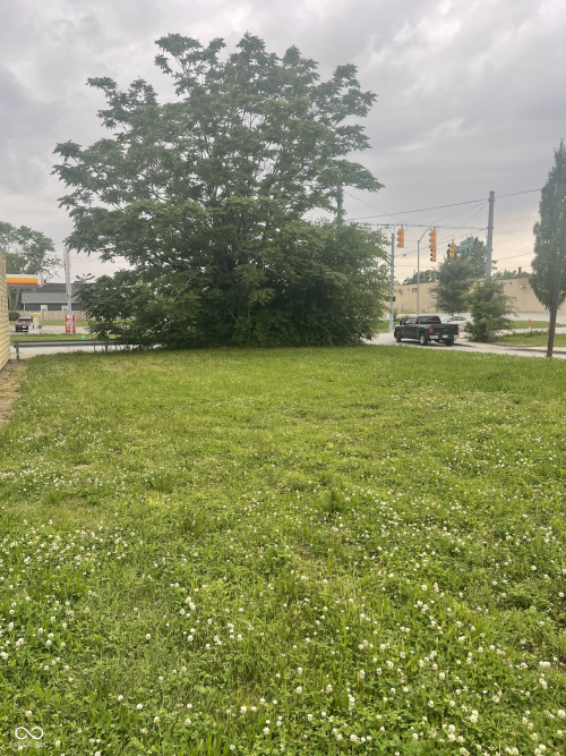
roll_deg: +0.2
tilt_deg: -6.0
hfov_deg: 54.9
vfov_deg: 69.4
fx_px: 545
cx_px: 283
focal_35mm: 25
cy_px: 378
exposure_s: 1/301
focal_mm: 5.1
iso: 32
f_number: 1.6
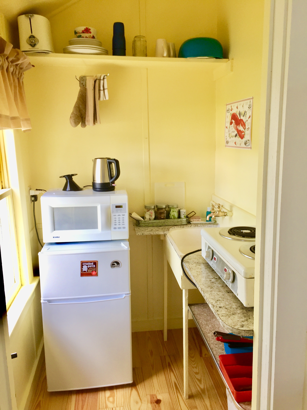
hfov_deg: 48.2
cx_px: 154
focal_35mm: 29
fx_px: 343
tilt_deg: -8.7
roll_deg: +2.2
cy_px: 205
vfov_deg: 61.7
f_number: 2.2
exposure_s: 1/60
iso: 32
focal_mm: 4.15
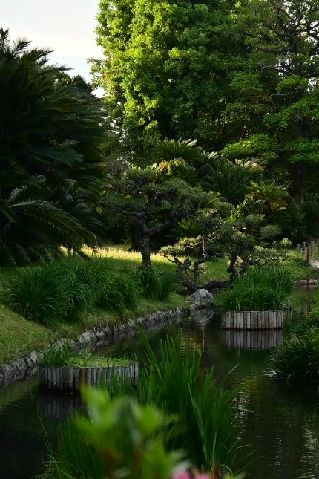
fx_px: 1302
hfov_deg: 13.9
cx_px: 278
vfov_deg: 20.8
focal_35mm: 98
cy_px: 215
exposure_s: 1/1000
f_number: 5
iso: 500
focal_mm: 26
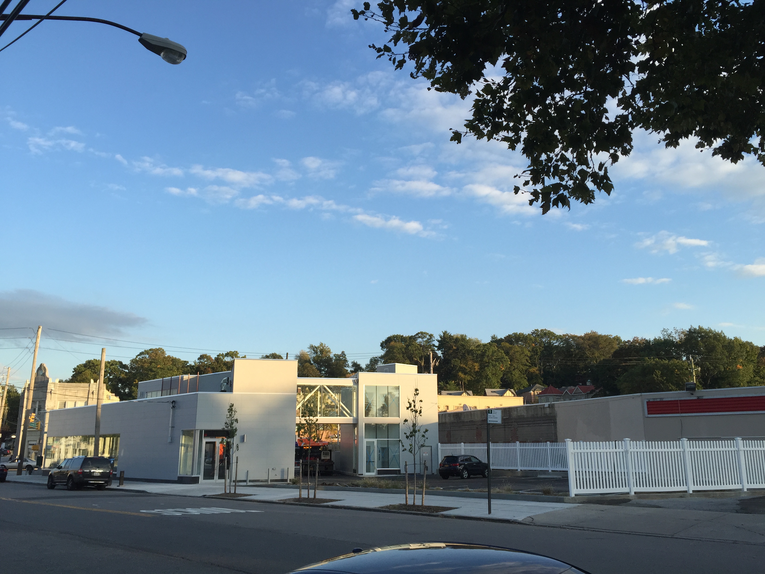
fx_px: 641
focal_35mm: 29
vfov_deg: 48.2
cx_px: 382
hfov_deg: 61.7
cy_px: 287
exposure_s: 1/659
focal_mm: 4.15
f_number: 2.2
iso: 32
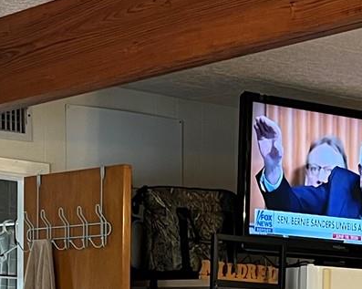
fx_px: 1402
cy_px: 403
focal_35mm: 131
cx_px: 304
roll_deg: -1.3
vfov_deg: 11.4
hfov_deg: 14.6
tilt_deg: -2.4
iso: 125
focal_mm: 5.7
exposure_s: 1/60
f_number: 1.5
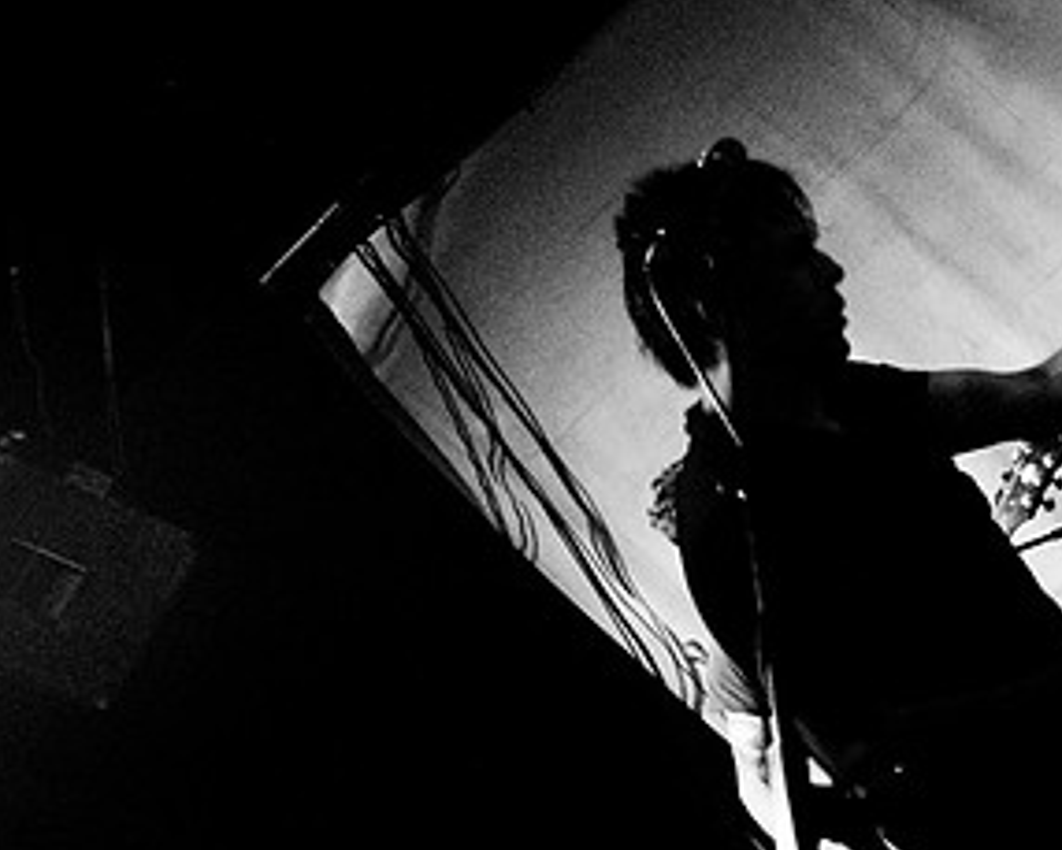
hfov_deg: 32.6
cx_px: 758
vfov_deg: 26.6
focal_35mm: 57
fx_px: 1792
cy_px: 325
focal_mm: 20
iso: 1250
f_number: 2.8
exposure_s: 1/50
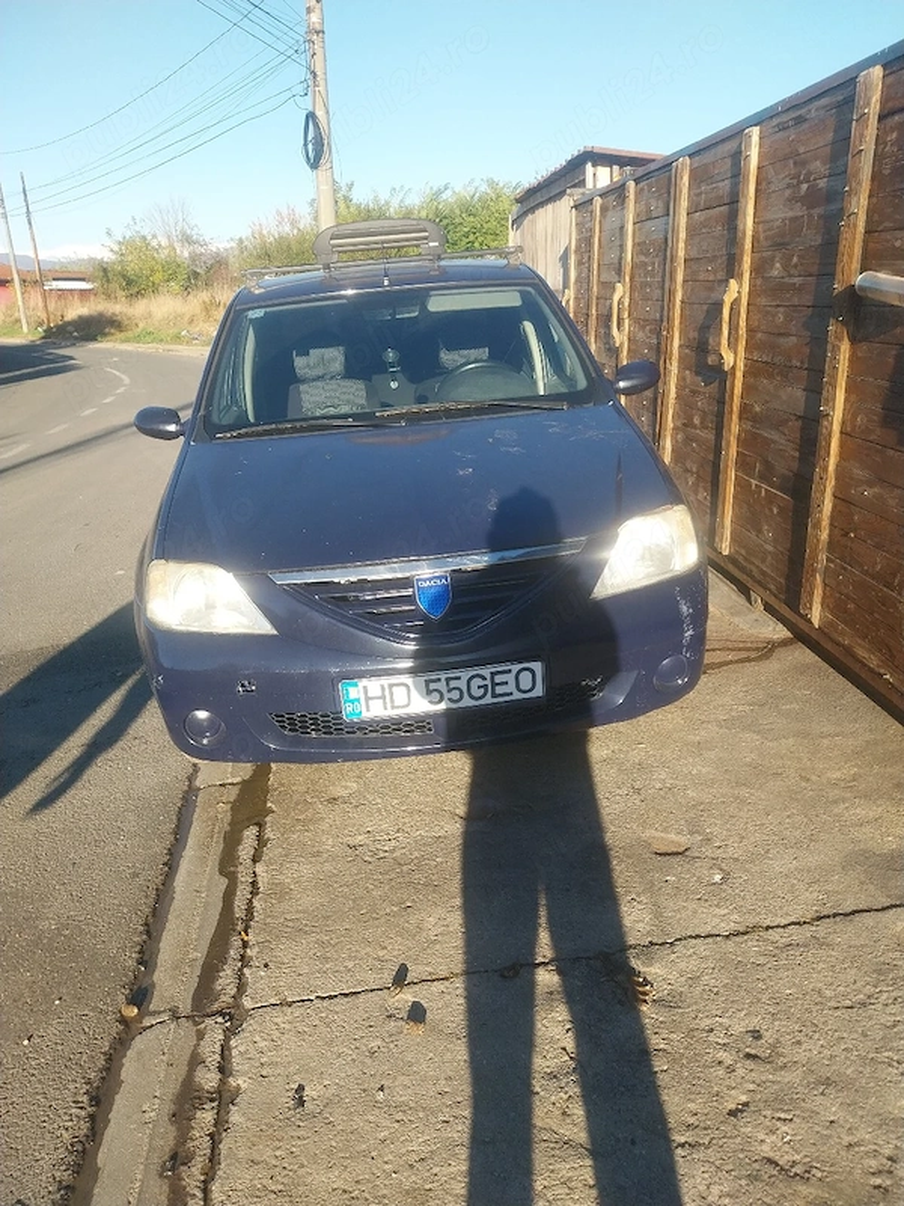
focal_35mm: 26
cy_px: 603
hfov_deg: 53.1
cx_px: 452
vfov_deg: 67.3
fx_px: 905
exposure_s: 1/417
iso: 25
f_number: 1.8
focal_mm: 4
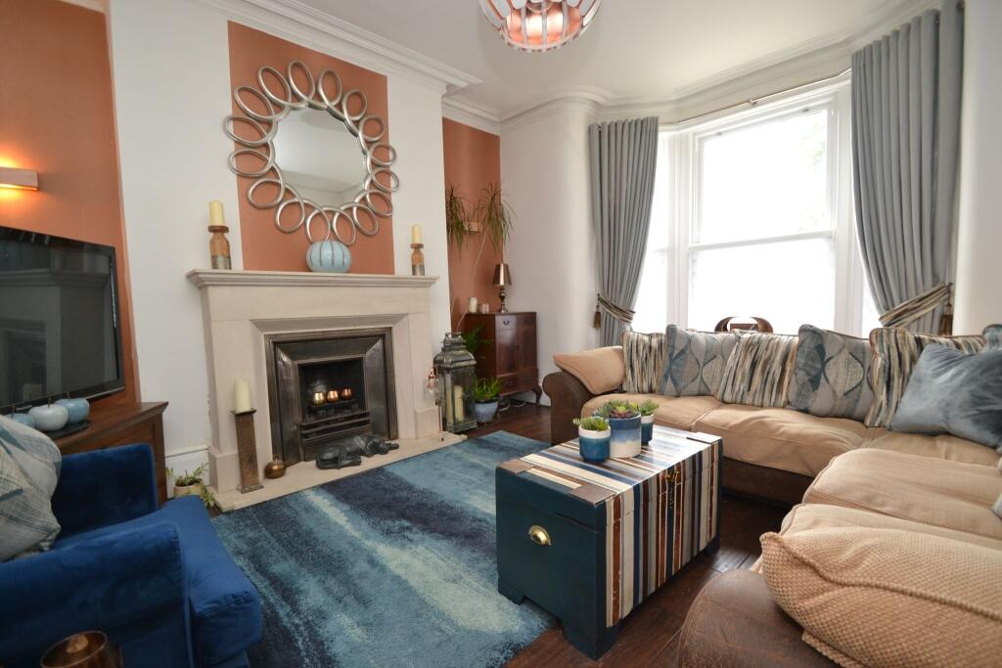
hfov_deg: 100.4
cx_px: 501
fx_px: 418
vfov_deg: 77.3
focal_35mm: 15
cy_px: 334
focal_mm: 10
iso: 500
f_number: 3.5
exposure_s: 1/60
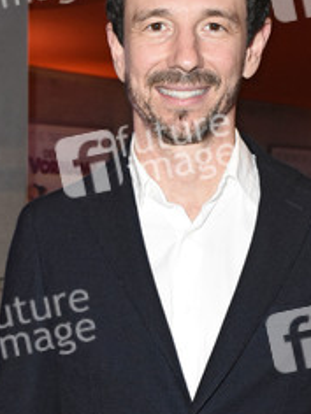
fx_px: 788
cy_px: 244
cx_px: 197
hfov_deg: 22.3
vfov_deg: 29.4
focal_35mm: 66
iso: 3200
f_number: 6.3
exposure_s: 1/60
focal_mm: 27
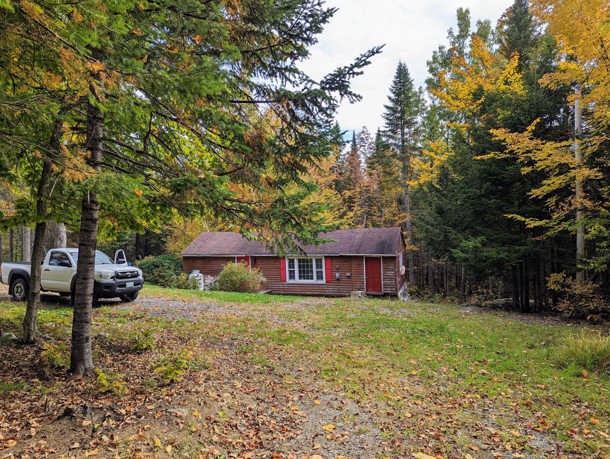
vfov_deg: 56.9
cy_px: 230
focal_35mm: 24
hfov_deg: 71.5
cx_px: 305
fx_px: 423
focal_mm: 6.81
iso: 35
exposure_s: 1/820
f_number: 1.85
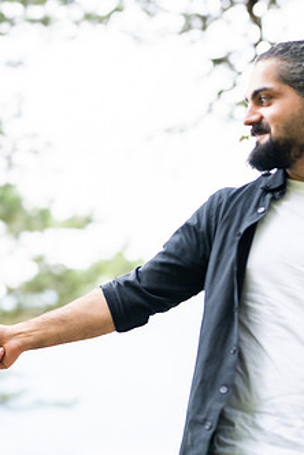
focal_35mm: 61
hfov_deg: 21.6
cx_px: 16
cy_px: 262
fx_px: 773
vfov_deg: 32.8
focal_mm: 35
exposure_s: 1/1600
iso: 200
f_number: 2
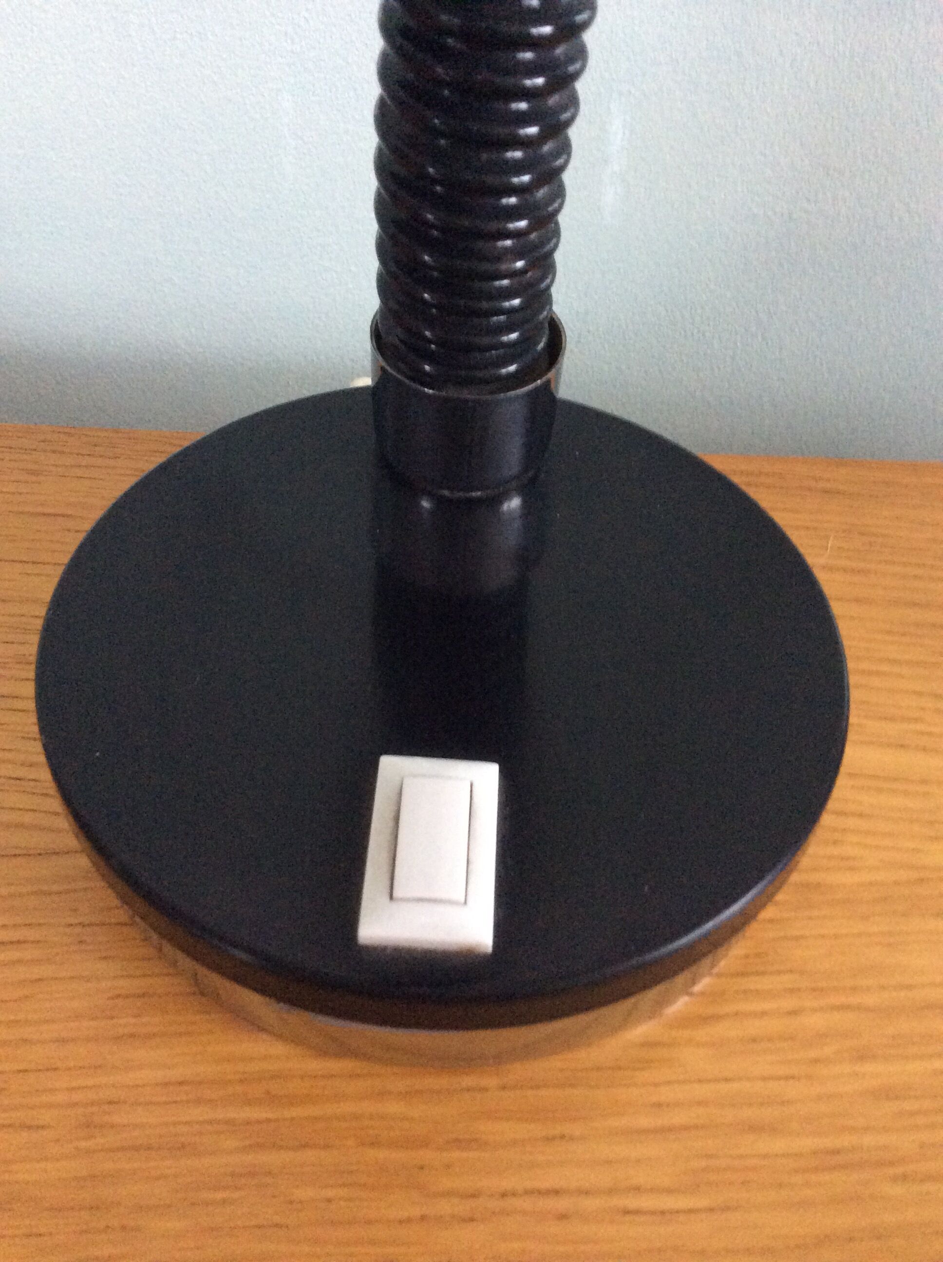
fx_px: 1165
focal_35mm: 32
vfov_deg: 56.9
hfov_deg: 44.1
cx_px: 472
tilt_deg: -46.4
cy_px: 631
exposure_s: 1/20
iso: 320
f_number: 2.4
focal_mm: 3.3
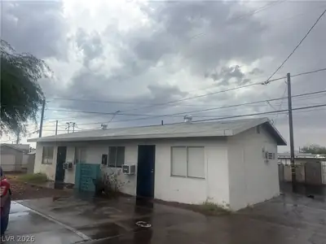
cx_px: 163
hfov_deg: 71.6
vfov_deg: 56.8
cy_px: 122
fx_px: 226
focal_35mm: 24
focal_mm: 6.76
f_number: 1.78
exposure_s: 1/4310
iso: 80
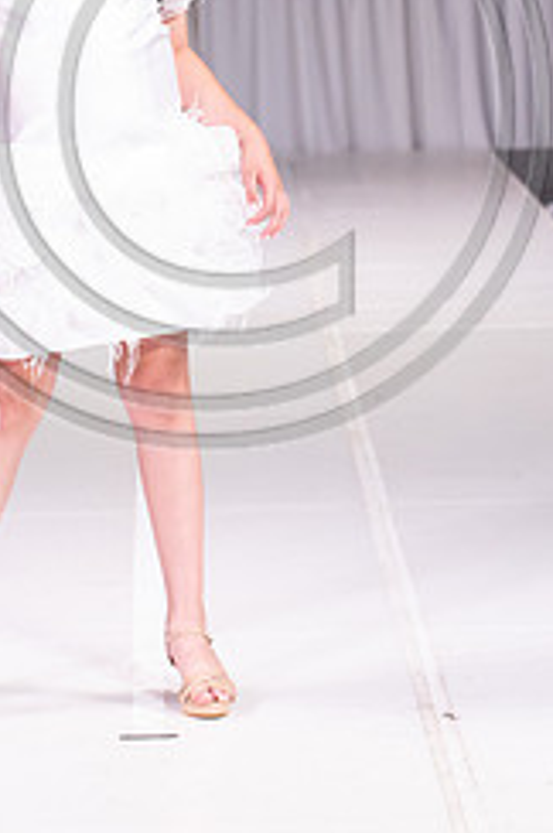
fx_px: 3928
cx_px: 207
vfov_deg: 12.0
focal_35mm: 170
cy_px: 106
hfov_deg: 8.1
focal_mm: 92
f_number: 5.6
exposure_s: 1/400
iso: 2000
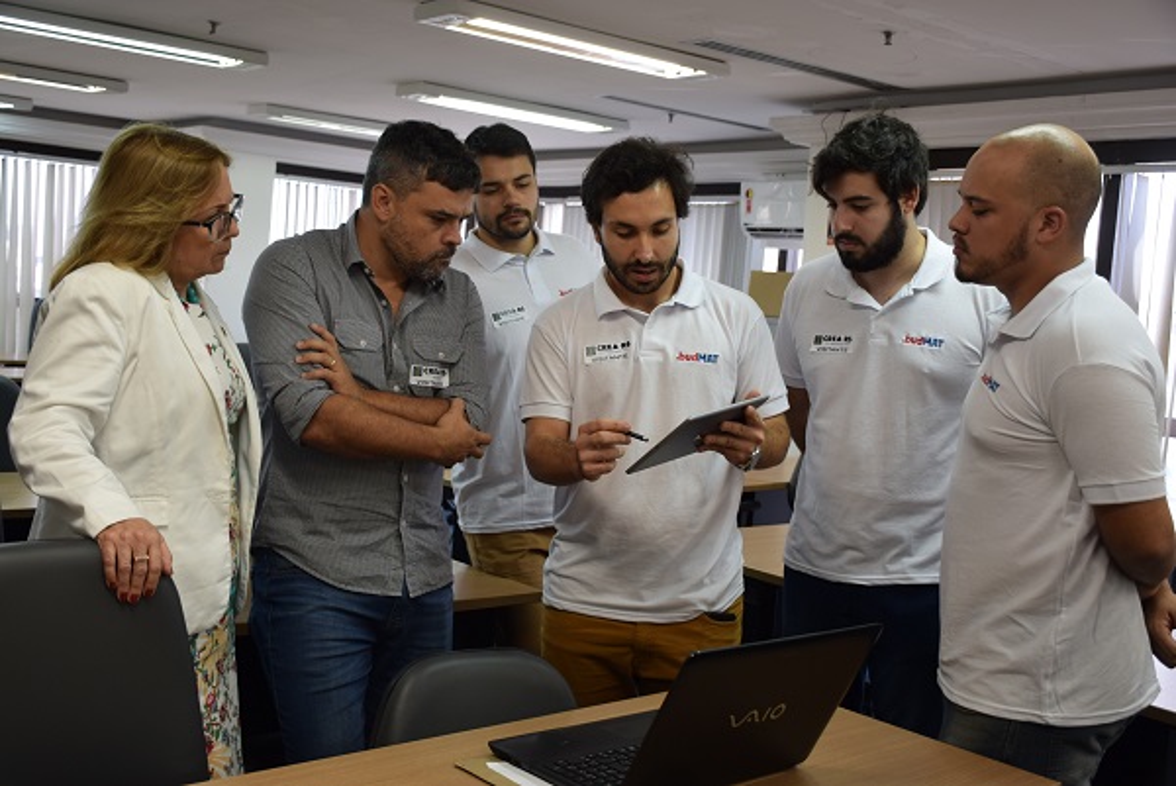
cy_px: 393
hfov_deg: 49.5
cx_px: 588
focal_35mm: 39
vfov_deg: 34.3
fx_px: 1275
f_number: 4
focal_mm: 26
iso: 400
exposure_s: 1/60
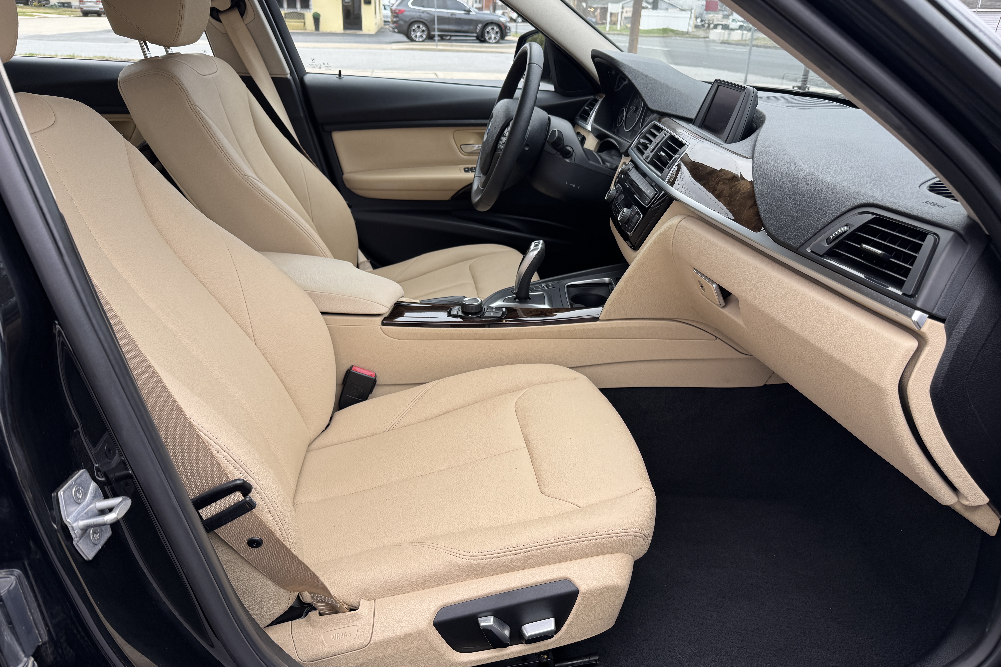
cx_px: 501
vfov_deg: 51.3
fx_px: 695
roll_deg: -2.2
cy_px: 340
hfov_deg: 71.5
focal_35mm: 25
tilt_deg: -25.7
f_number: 1.78
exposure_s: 1/166
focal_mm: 6.76
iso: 64
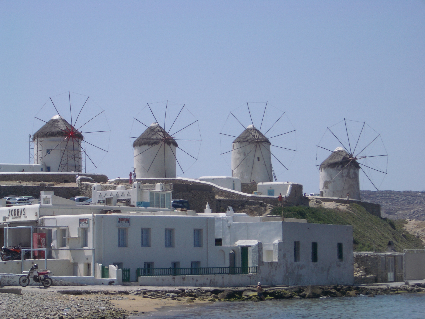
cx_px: 212
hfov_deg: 18.7
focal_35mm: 105
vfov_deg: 14.1
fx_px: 1289
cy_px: 160
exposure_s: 1/320
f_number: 7.7
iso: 50
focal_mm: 17.4
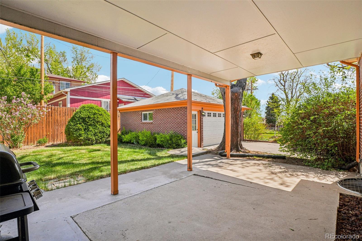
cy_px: 120
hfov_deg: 95.0
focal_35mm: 16
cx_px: 181
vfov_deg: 72.0
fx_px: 166
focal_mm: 11
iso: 100
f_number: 8
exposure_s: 1/250
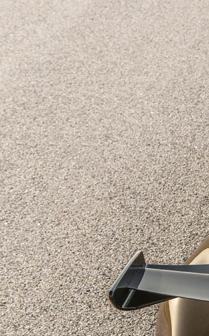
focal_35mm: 135
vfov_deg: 15.3
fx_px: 1231
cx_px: 436
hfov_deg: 9.1
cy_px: 316
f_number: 5
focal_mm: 38
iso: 64
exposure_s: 1/60
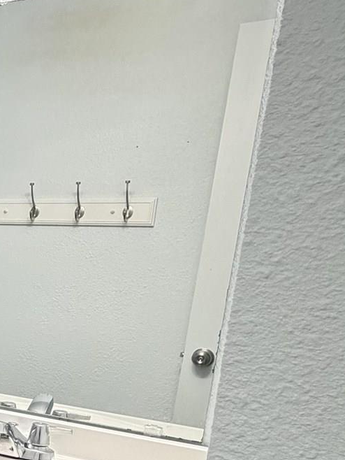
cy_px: 364
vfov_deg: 37.6
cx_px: -226
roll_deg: -3.3
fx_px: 651
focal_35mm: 49
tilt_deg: -8.3
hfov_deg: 22.1
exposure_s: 1/60
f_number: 2.2
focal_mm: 2.22
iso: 400
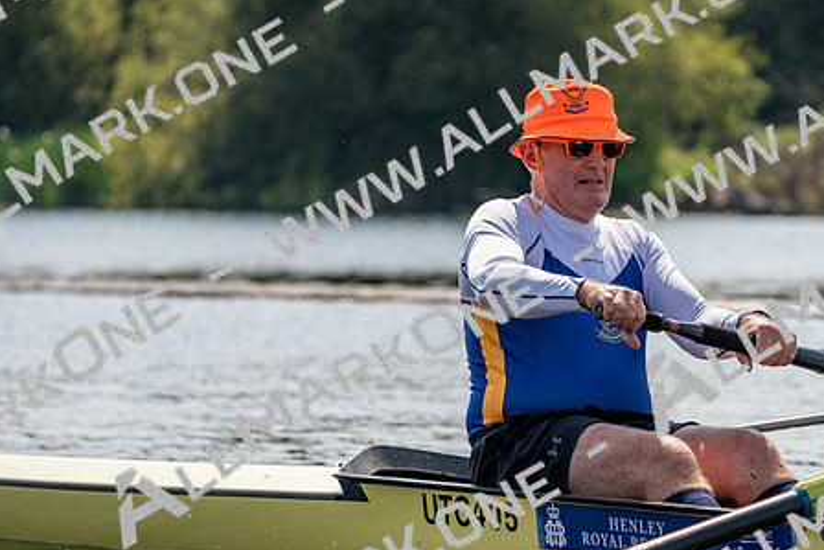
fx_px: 5930
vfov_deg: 5.3
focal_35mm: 259
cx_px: 489
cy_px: 264
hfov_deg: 7.9
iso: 160
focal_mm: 200
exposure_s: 1/1600
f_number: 5.6
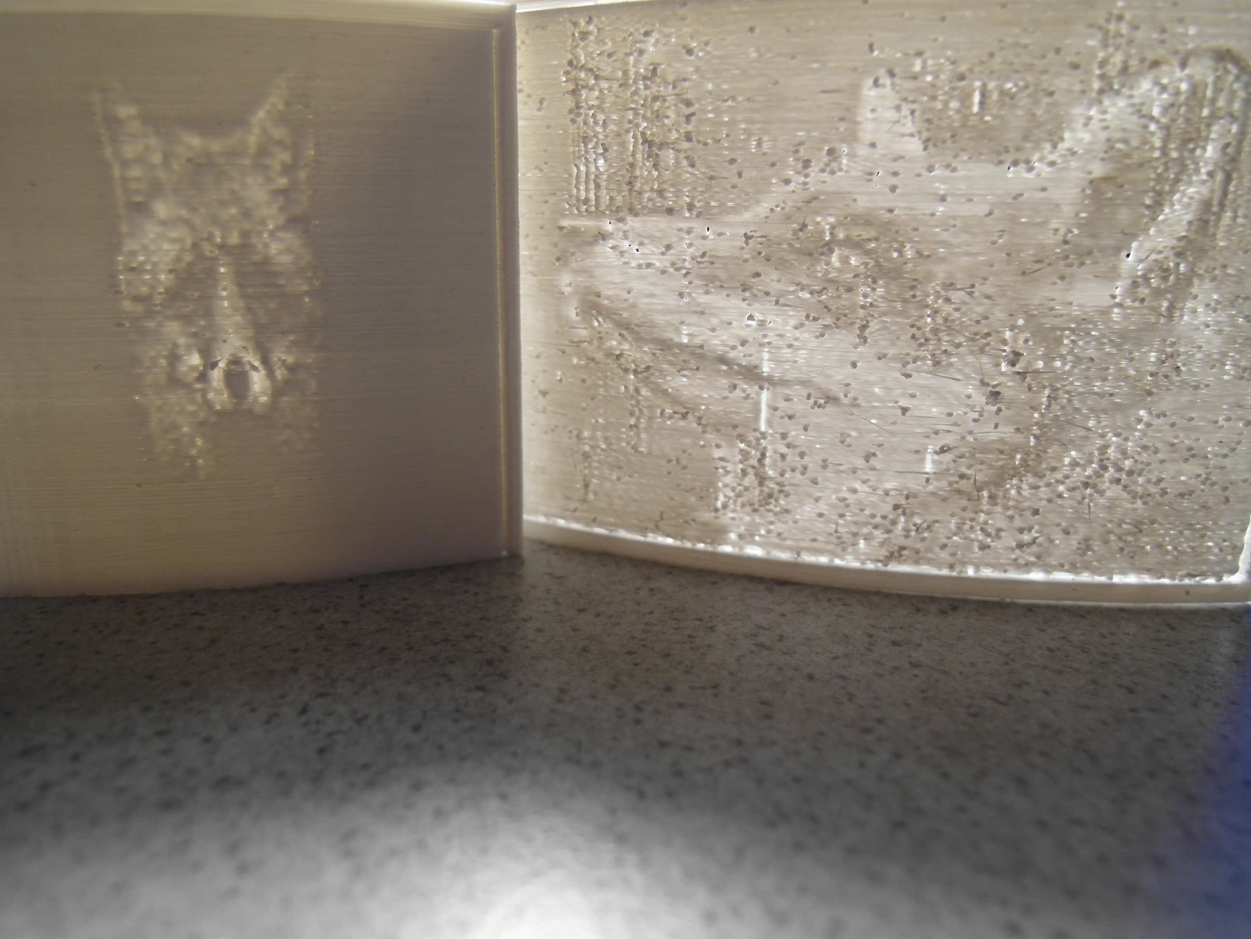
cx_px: 626
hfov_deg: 71.6
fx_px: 867
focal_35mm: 24
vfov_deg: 56.8
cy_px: 470
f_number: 2.5
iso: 100
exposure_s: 1/60
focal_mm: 5.2
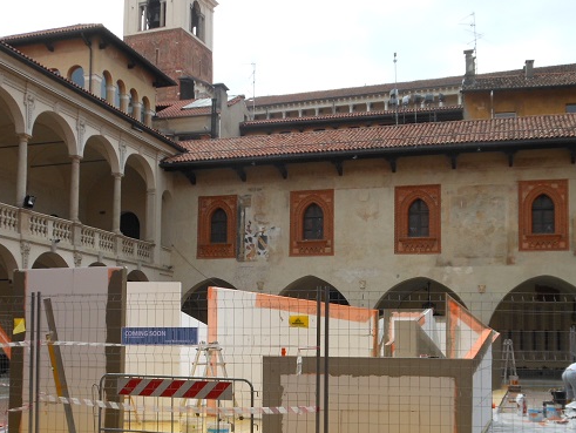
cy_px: 273
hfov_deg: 40.4
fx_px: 783
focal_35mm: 47
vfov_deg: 30.8
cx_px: 286
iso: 80
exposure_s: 1/500
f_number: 3.5
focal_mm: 6
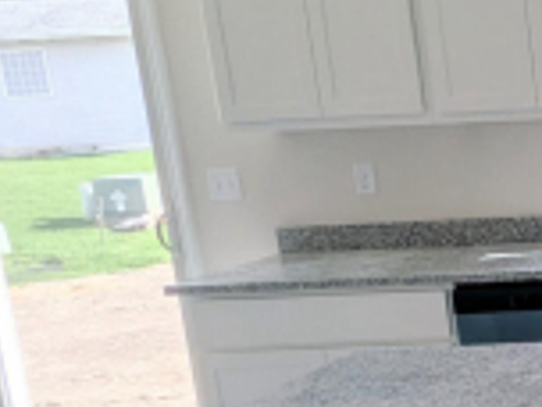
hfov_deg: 19.8
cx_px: 991
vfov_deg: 21.0
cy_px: 257
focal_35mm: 70
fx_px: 1096
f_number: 2.2
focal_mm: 2.35
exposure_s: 1/199
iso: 49
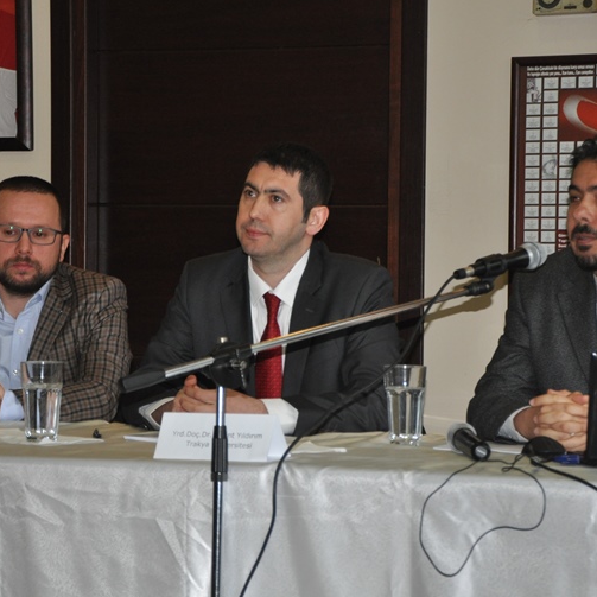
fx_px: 1971
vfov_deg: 17.2
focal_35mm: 101
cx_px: 319
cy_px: 301
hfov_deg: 17.2
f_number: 5
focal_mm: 52
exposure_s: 1/60
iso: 800
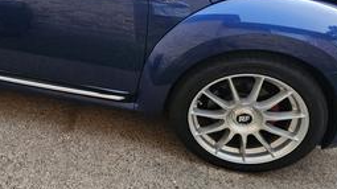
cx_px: 96
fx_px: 250
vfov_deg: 38.7
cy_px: 21
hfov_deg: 65.0
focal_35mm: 28
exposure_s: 1/30
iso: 400
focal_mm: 2.2
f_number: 2.2
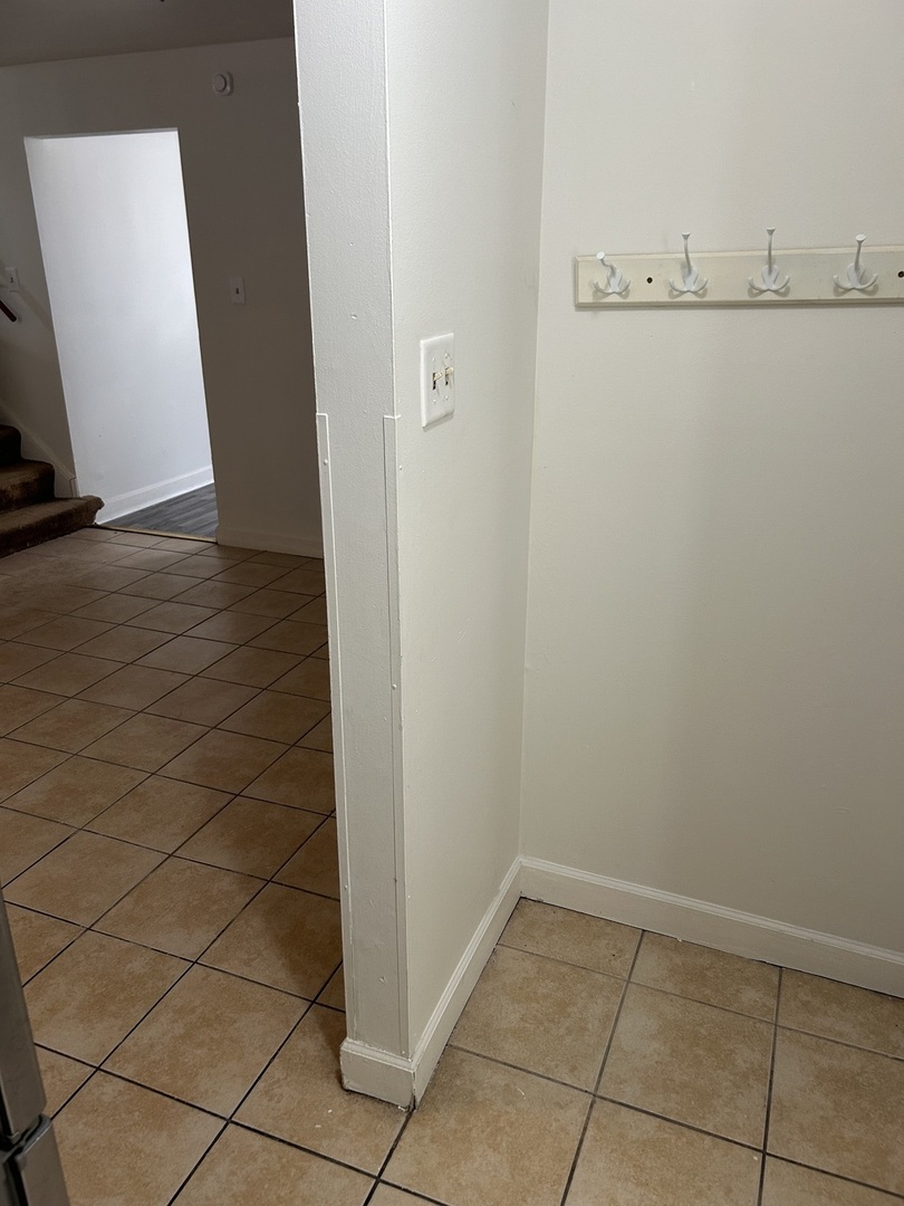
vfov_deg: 67.3
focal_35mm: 26
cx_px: 452
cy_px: 603
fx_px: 905
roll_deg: -0.2
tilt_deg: -20.4
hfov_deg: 53.1
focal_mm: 5.7
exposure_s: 1/60
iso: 125
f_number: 1.5
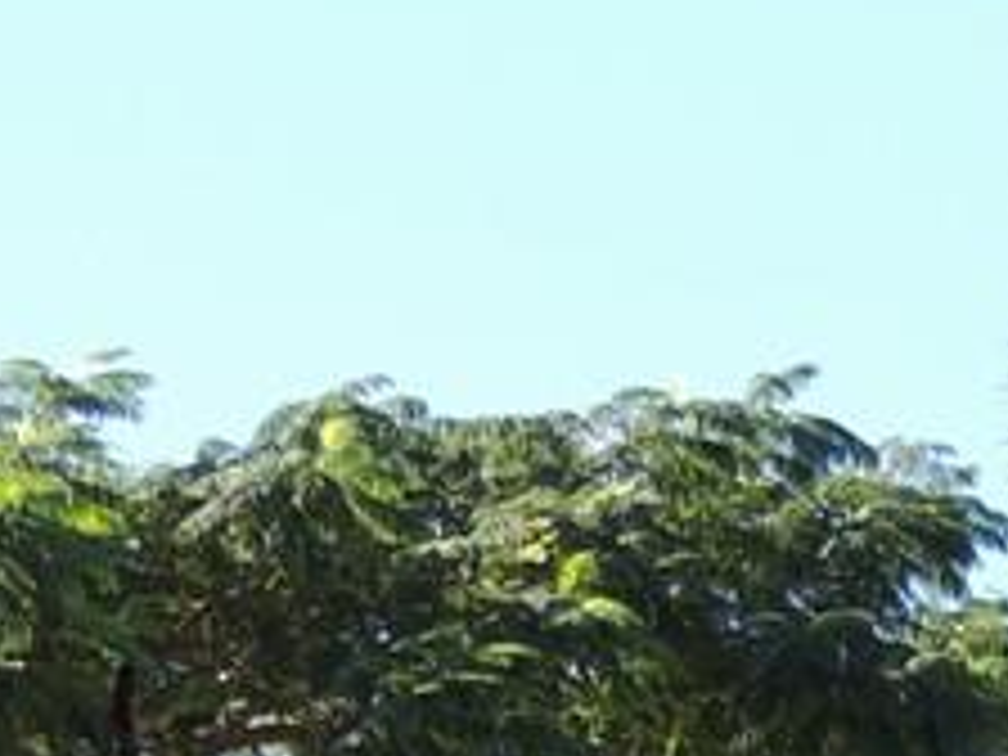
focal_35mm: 197
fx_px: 5737
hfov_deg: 9.8
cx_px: 1332
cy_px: 1382
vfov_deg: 7.3
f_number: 3.4
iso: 100
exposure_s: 1/320
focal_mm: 7.6
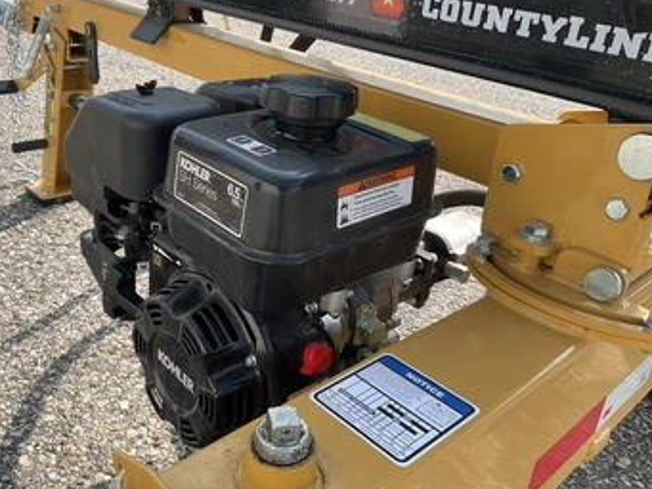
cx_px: 281
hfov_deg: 53.8
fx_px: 641
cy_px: 229
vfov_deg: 41.8
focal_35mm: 34
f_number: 1.8
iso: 25
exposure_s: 1/749
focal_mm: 3
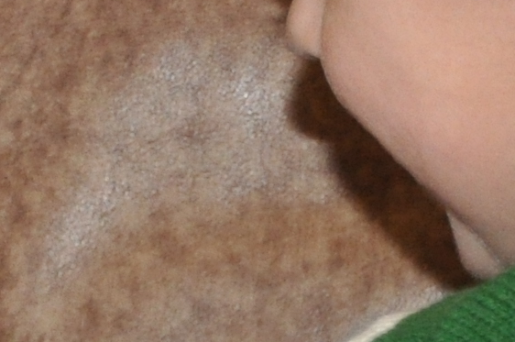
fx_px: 12268
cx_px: 152
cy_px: 228
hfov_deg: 2.4
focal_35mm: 859
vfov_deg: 1.6
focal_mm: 75
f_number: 5.3
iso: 800
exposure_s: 1/60
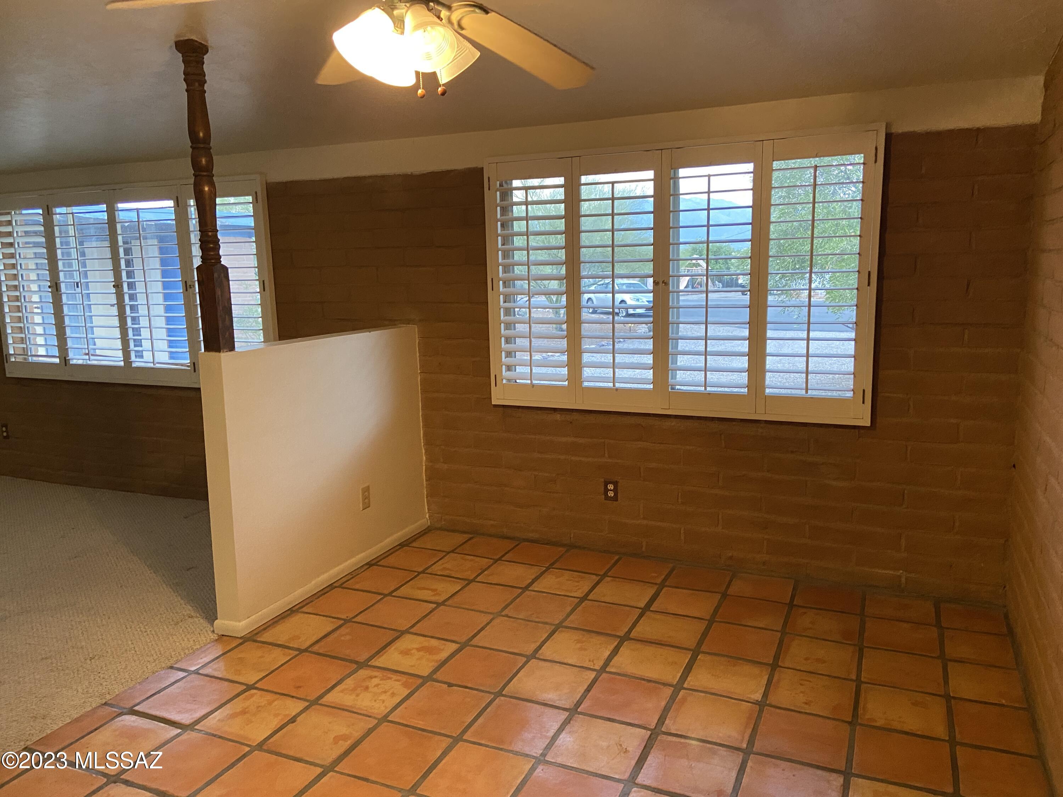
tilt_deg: -8.5
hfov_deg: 67.3
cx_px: 532
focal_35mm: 26
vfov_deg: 53.1
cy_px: 398
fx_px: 798
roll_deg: +0.8
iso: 320
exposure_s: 1/60
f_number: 1.8
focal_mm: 4.25
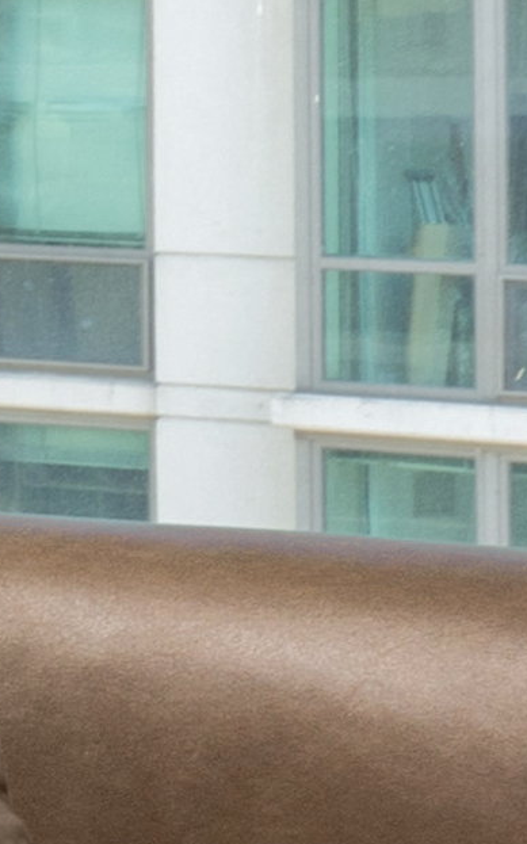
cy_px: 431
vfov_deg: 10.6
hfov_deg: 5.0
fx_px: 4530
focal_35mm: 197
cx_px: -2383
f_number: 9
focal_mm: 20
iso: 400
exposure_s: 1/20
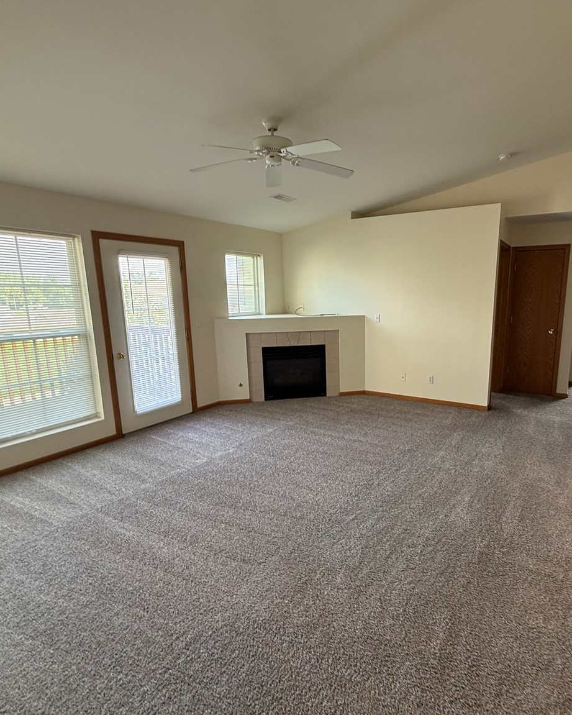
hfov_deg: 70.0
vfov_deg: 83.3
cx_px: 348
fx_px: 402
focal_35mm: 19
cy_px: 368
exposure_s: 1/40
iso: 80
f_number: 2.2
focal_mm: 2.22
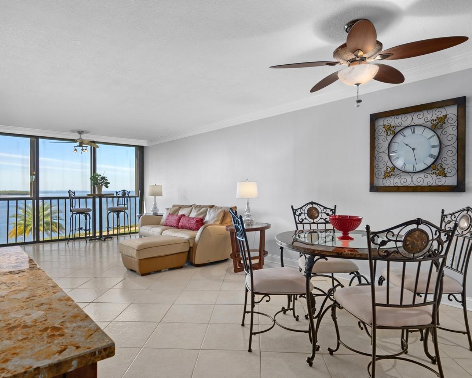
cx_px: 230
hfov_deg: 77.6
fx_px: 293
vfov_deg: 65.5
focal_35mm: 21
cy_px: 194
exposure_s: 1/1.25
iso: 320
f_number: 8
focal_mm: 18
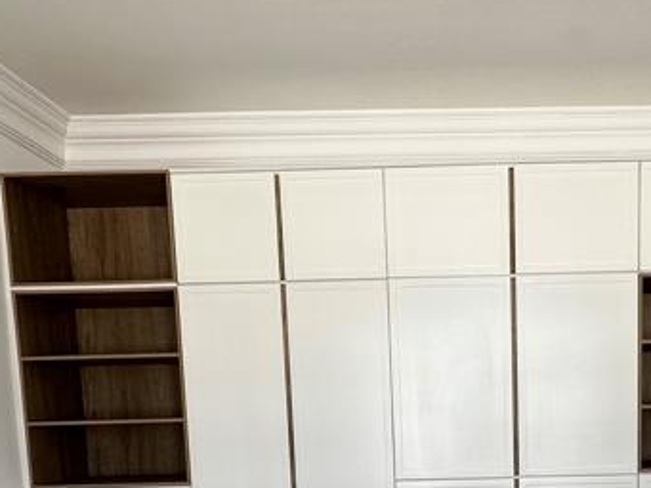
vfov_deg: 31.3
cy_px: 507
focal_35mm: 42
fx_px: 790
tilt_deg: -3.4
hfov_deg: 43.5
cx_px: 479
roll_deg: +1.1
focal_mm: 2.22
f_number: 2.2
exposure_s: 1/238
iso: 40
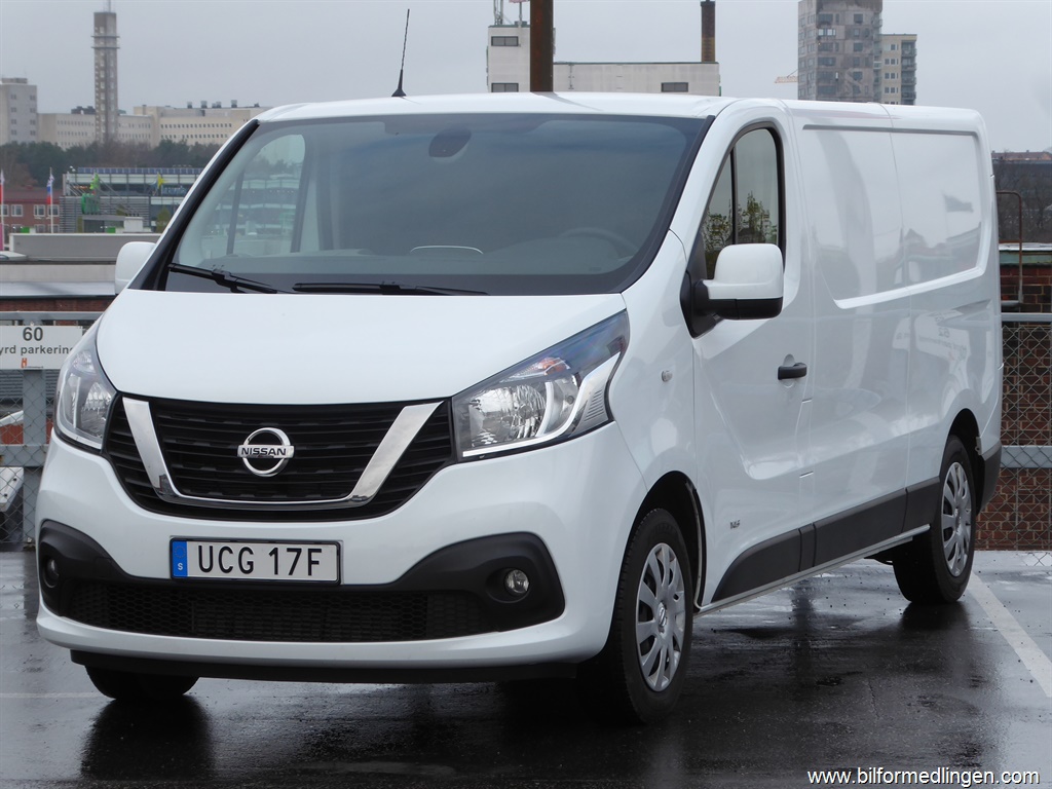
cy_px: 394
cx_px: 526
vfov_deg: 11.7
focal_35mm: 127
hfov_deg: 15.5
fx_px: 3860
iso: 100
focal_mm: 20.6
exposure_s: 1/60
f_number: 5.1
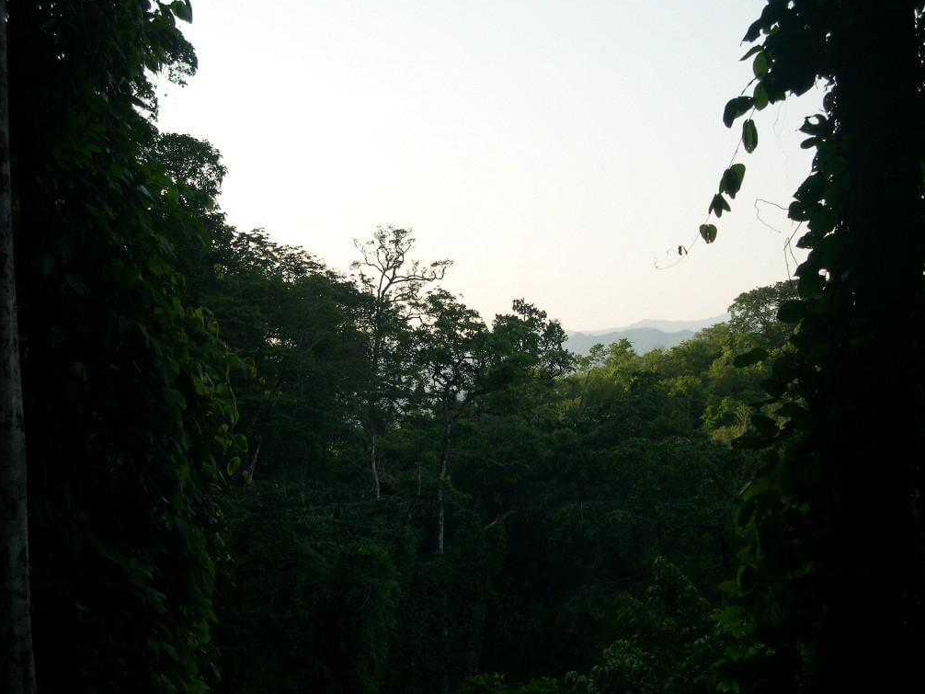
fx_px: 1550
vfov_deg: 25.2
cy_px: 347
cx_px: 459
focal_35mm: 58
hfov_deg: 33.2
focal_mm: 12.2
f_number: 3.4
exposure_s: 1/322
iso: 100
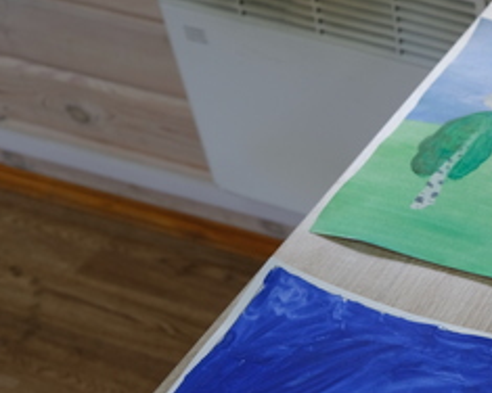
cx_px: 636
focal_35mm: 74
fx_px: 1078
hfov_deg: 22.9
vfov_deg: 20.5
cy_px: 310
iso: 250
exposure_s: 1/60
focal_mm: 19.6
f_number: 4
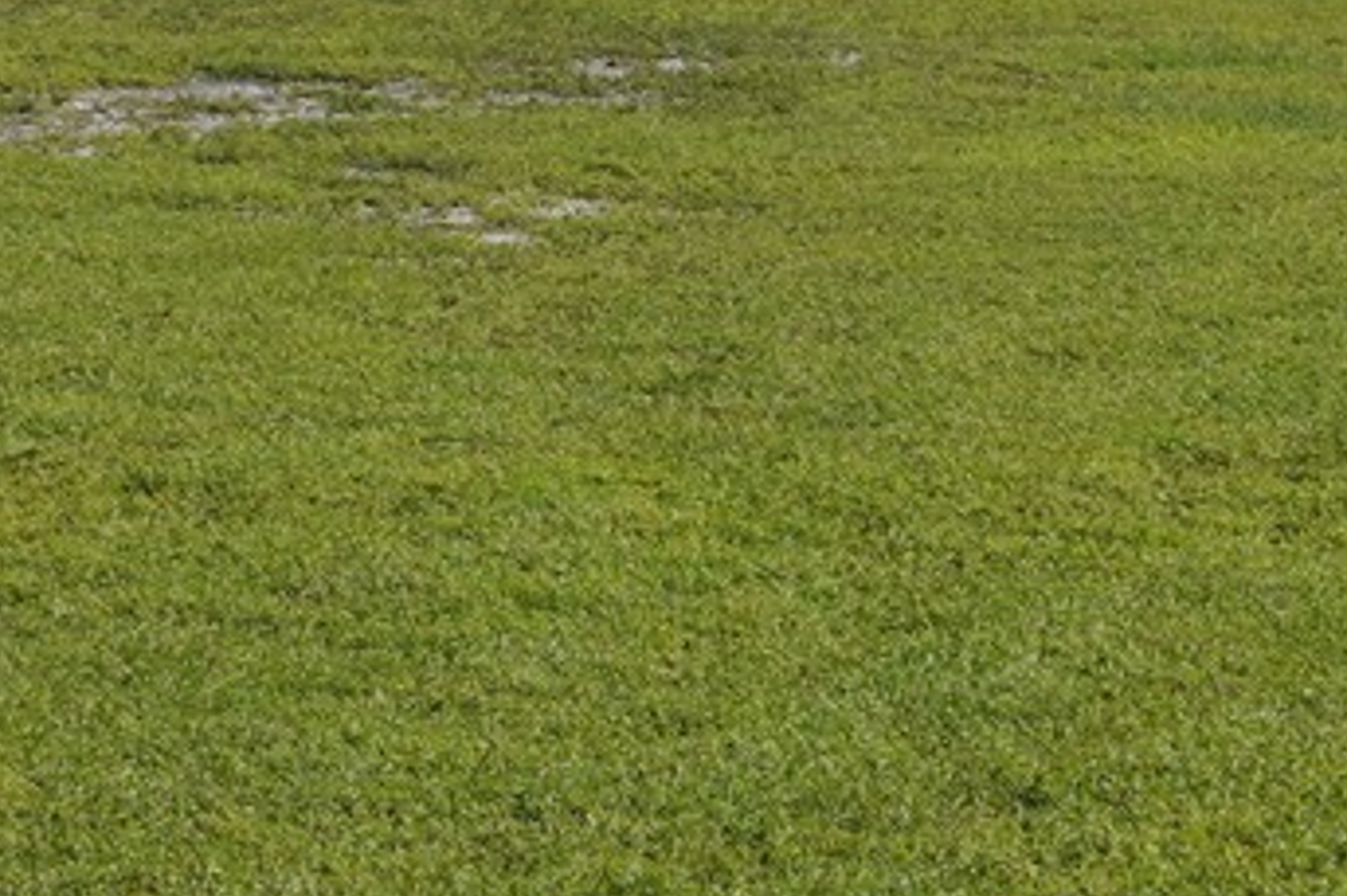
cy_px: -325
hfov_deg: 9.0
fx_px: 8489
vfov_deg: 6.0
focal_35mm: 227
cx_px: 1582
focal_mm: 39
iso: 100
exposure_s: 1/100
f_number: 18
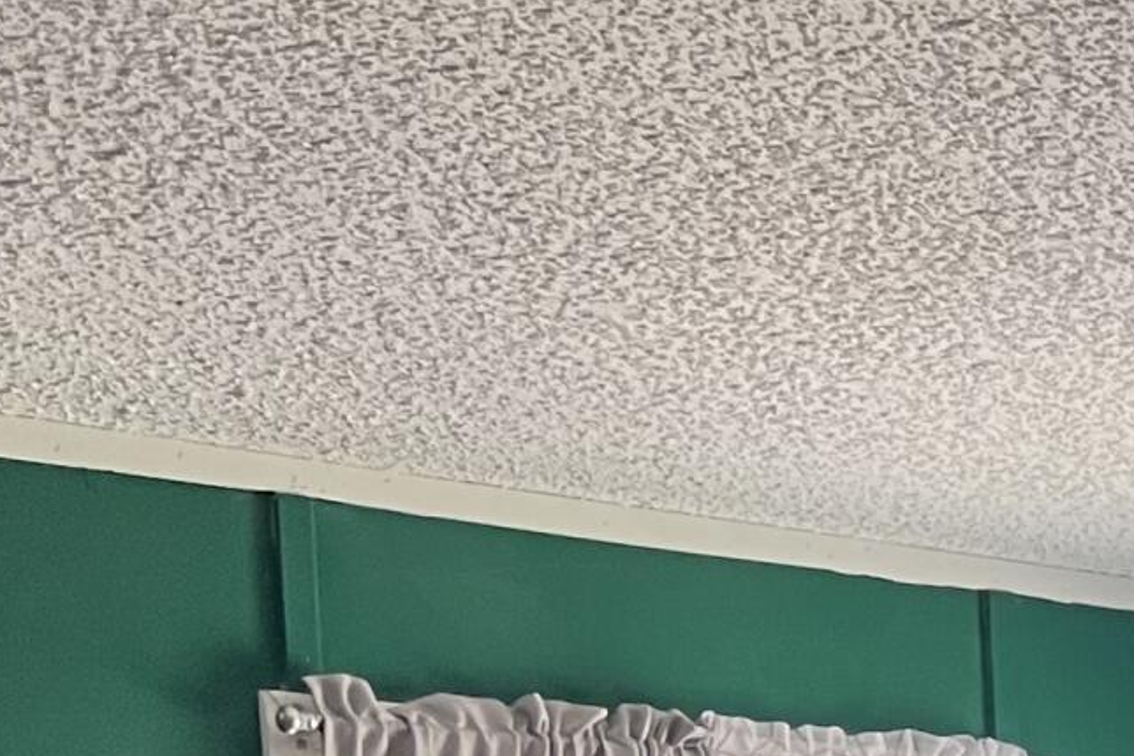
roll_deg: +0.4
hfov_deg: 14.3
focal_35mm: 126
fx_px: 3968
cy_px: 1690
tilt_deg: -8.5
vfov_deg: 9.8
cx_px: 2081
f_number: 1.5
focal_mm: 5.7
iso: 125
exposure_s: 1/95
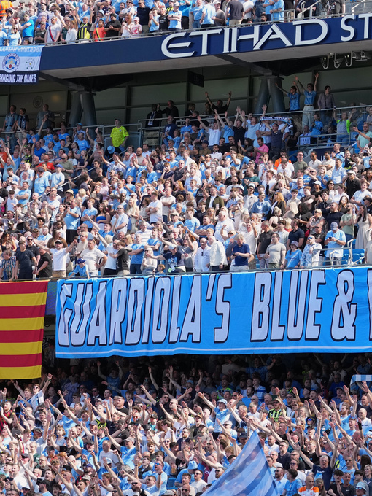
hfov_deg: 9.7
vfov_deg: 13.0
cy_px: 248
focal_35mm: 152
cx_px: 352
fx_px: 2178
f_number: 2.8
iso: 640
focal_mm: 70
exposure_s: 1/2000
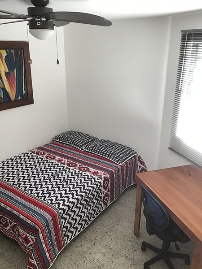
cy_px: 134
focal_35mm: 31
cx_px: 101
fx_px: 241
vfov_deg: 58.4
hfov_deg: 45.4
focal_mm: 2.15
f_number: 2.4
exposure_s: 1/30
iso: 64
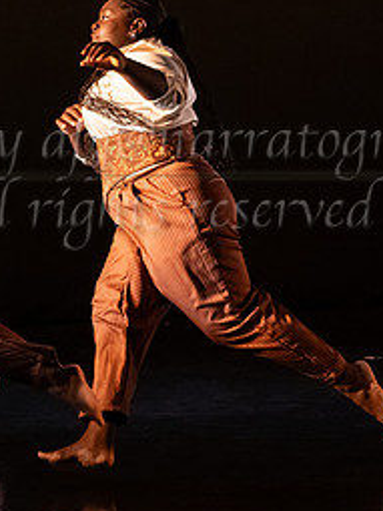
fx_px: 2672
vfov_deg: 10.9
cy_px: 133
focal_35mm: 181
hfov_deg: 8.2
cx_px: 171
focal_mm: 75
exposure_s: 1/400
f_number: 4
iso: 4000
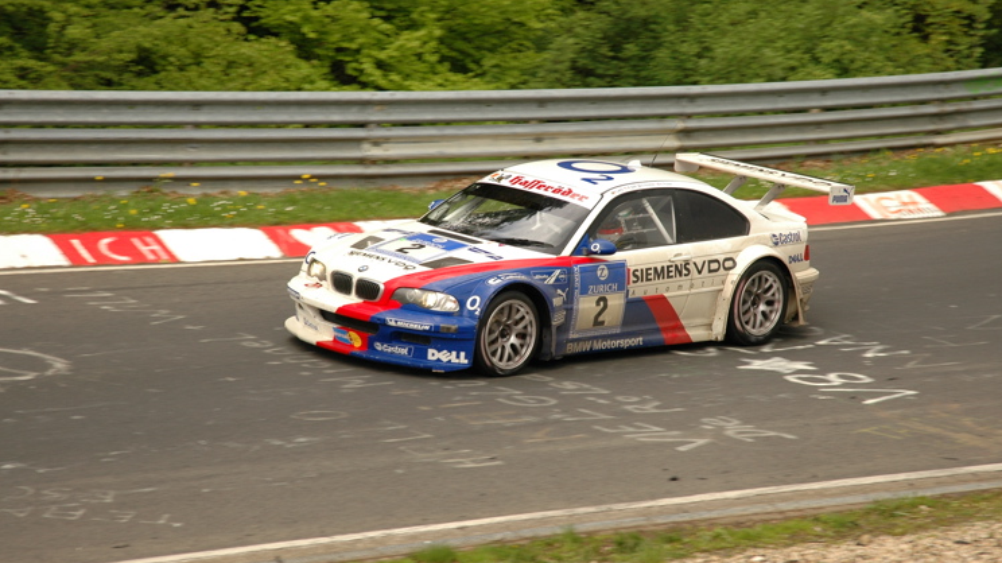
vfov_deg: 9.0
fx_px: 3573
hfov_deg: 16.0
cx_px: 504
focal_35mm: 135
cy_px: 288
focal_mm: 85
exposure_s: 1/500
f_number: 4.5
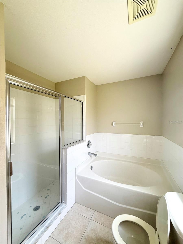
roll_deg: -0.1
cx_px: 92
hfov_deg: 85.7
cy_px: 122
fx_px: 99
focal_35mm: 14
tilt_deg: -0.2
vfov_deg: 102.1
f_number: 2.2
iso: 64
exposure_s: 1/120
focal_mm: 2.22
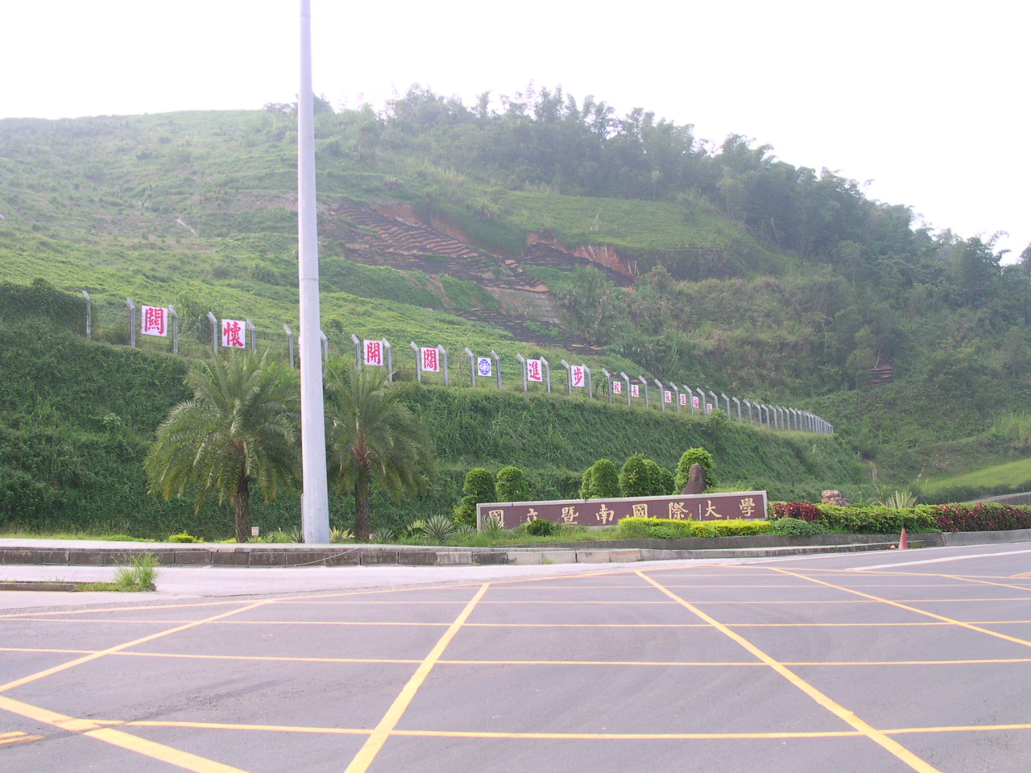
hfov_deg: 50.1
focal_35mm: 37
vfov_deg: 38.7
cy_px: 386
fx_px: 1102
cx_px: 516
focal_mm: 5.6
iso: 100
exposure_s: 1/130
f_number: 4.5
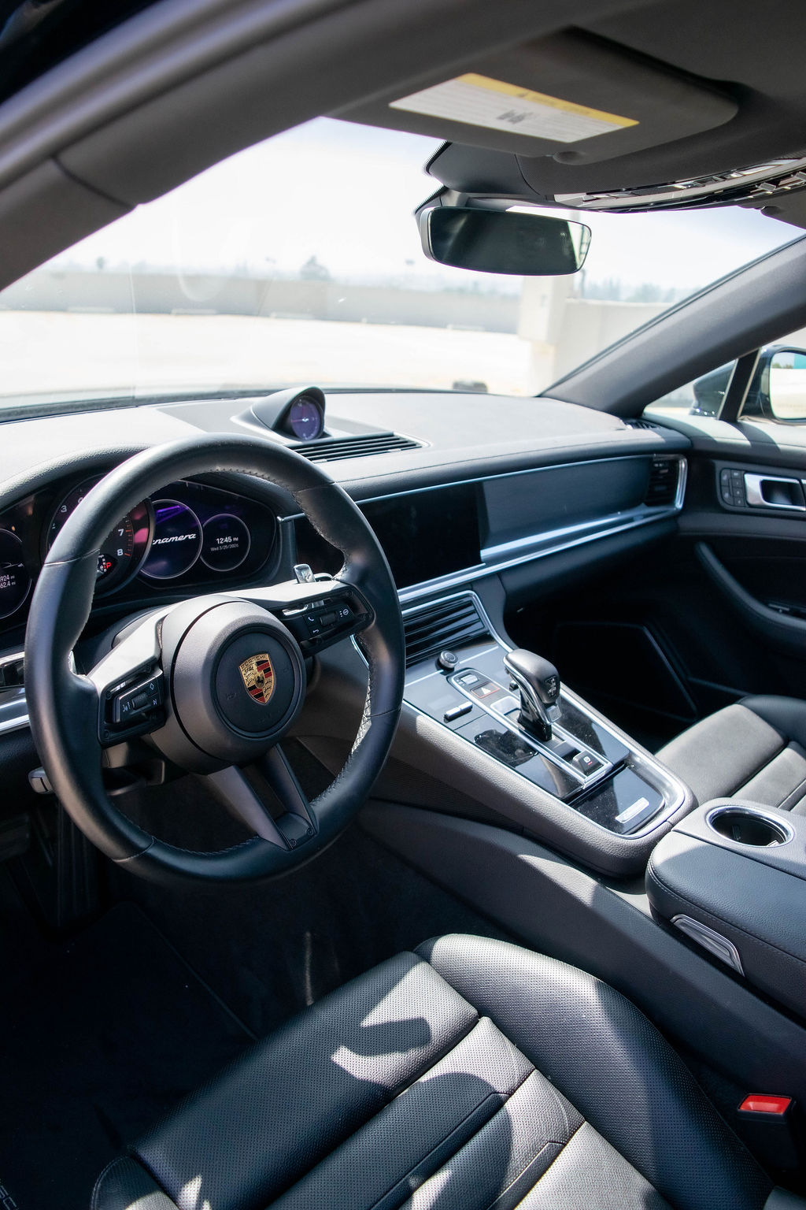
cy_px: 605
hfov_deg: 47.9
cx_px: 403
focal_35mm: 27
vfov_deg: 67.4
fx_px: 907
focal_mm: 18
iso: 500
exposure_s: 1/1000
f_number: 4
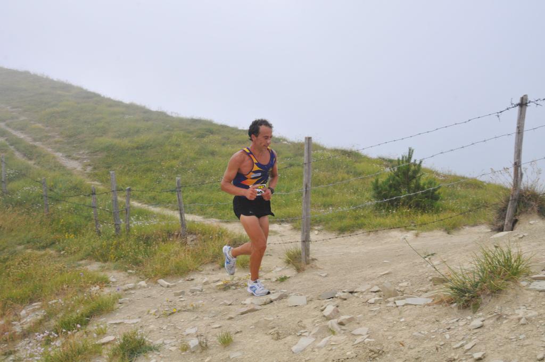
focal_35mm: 36
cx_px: 272
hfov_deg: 53.2
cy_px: 181
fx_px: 544
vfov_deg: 36.8
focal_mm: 24
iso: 640
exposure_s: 1/250
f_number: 14
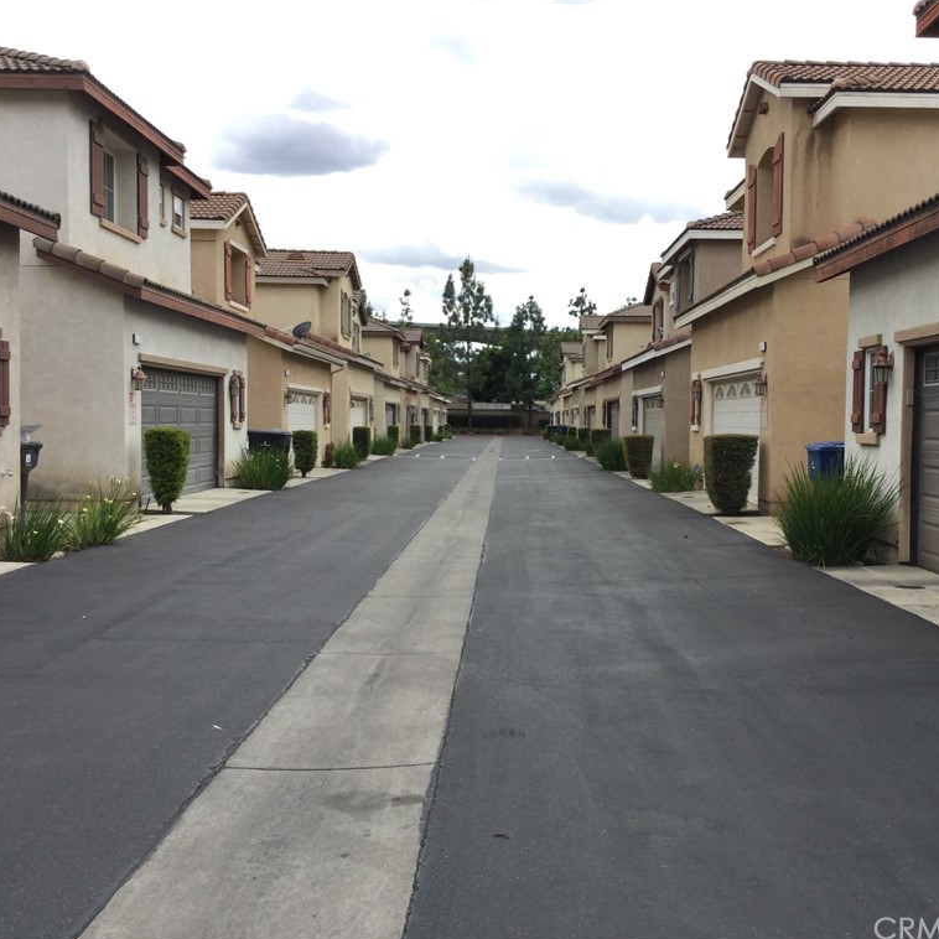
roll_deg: -0.5
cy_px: 471
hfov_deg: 44.7
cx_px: 569
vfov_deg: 44.9
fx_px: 1136
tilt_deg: -4.7
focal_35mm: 37
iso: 25
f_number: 2.4
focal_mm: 3.3
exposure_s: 1/488
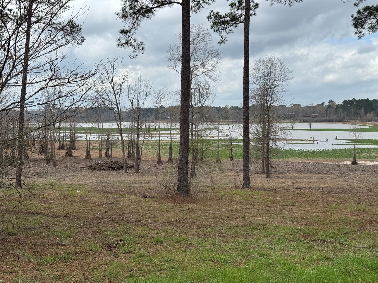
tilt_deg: -3.2
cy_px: 142
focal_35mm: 48
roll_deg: +0.4
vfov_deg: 30.3
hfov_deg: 39.7
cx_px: 189
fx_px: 524
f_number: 1.78
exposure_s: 1/3610
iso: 64
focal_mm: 6.76
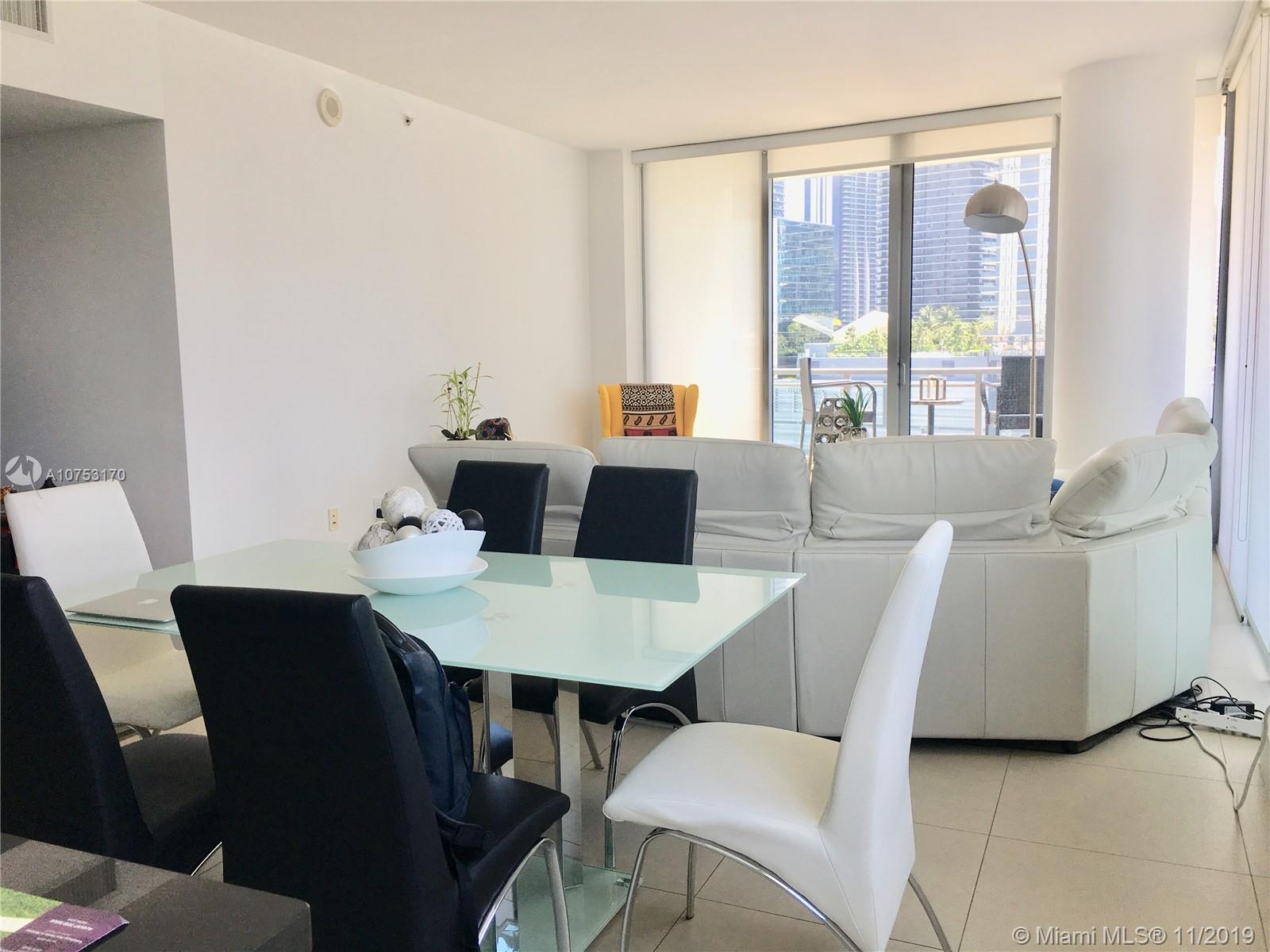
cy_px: 476
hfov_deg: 61.7
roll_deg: +0.3
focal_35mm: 29
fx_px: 1064
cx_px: 635
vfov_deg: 48.2
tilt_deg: -6.5
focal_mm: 4.15
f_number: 2.2
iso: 25
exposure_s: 1/128
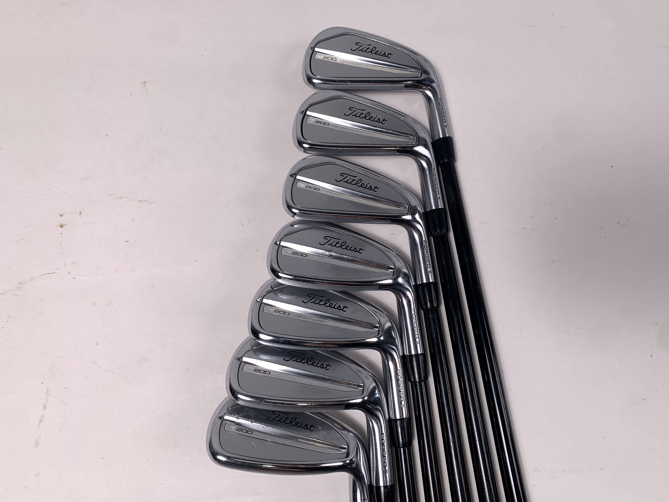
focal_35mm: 26
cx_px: 334
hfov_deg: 67.3
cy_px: 251
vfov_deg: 53.1
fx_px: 502
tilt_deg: -77.6
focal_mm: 4.25
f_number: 1.8
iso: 25
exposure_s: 1/293
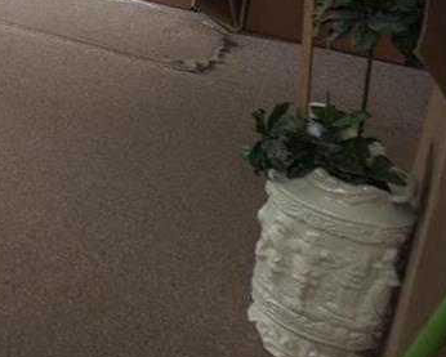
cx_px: -531
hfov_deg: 17.0
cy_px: -165
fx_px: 858
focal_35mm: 65
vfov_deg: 20.4
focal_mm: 10
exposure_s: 1/60
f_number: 4
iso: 500
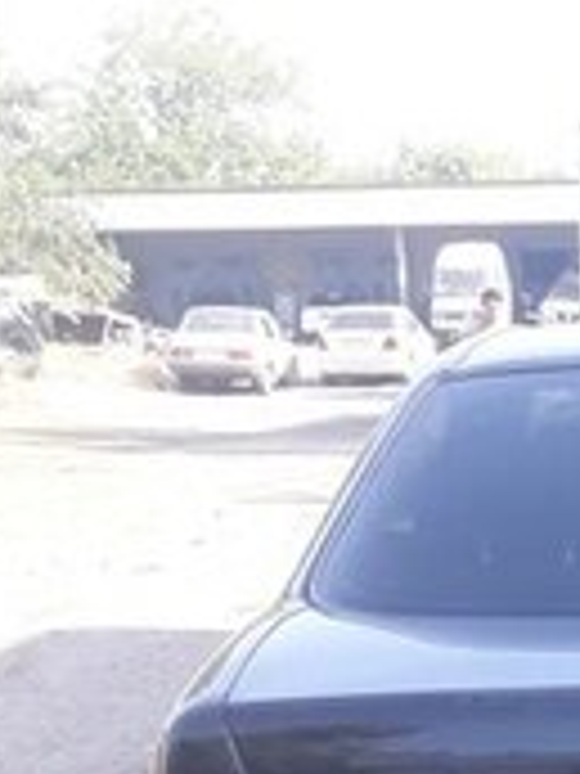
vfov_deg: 22.7
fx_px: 1743
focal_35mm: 78
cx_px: 733
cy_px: 972
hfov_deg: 17.8
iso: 40
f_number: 1.9
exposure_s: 1/211
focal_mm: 3.6
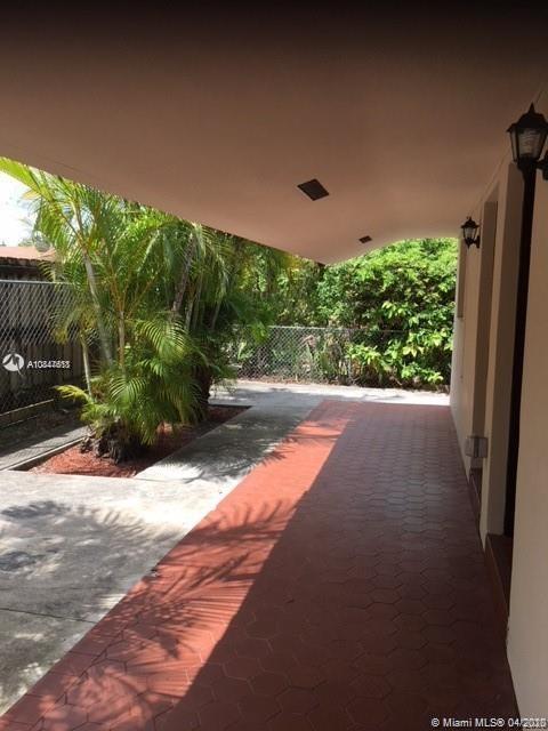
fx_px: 612
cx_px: 274
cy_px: 366
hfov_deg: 48.2
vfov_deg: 61.7
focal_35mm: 29
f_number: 2.2
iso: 25
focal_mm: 4.15
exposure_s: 1/523
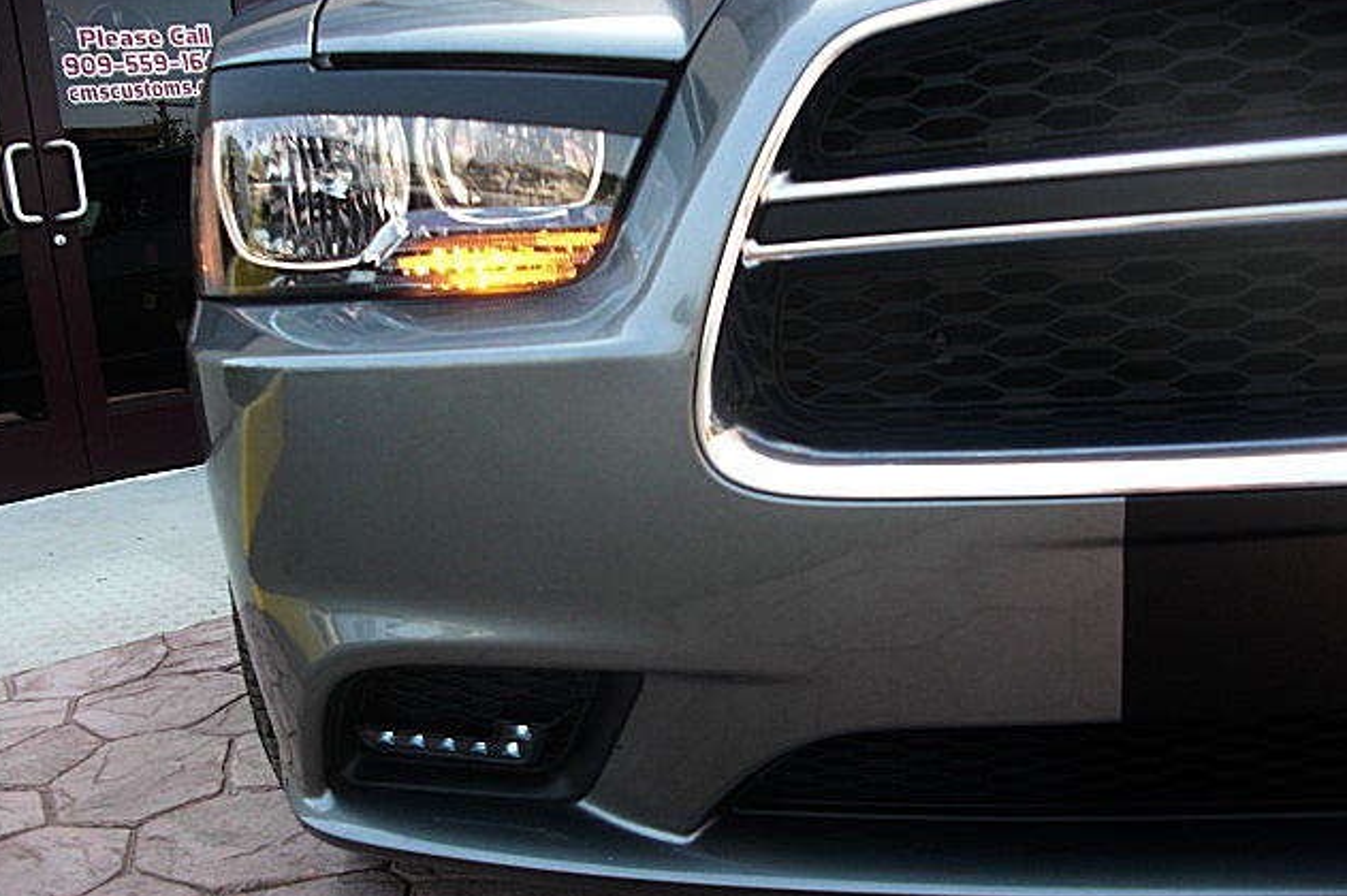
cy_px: 484
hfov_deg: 50.7
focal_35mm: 38
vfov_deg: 35.0
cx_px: 670
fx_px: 1421
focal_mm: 6.3
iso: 50
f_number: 2.8
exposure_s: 1/125
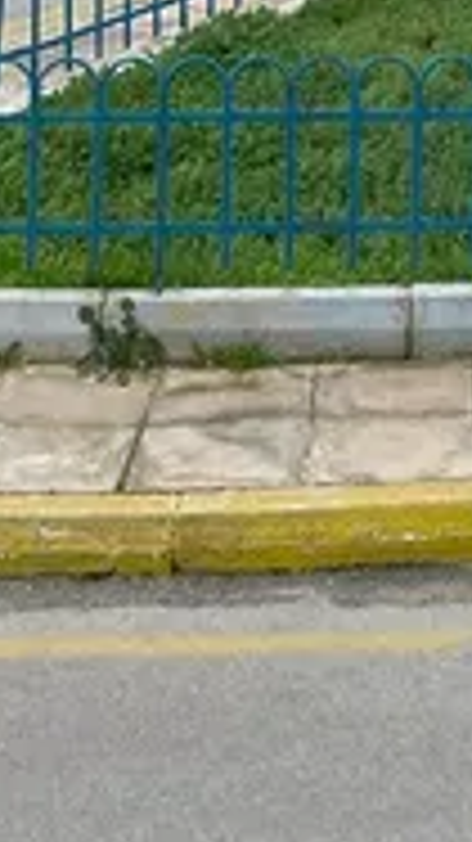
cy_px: -919
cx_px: 692
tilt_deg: +5.6
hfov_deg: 9.7
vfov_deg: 14.3
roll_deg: -0.5
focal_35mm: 121
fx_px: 2696
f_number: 1.8
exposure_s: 1/1727
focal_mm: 4.25
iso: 32
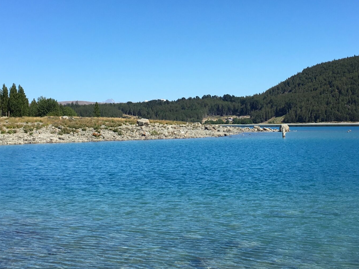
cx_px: 201
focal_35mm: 55
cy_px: 72
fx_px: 570
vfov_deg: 26.3
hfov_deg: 34.9
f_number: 2.2
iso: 25
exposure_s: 1/1923
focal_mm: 4.15
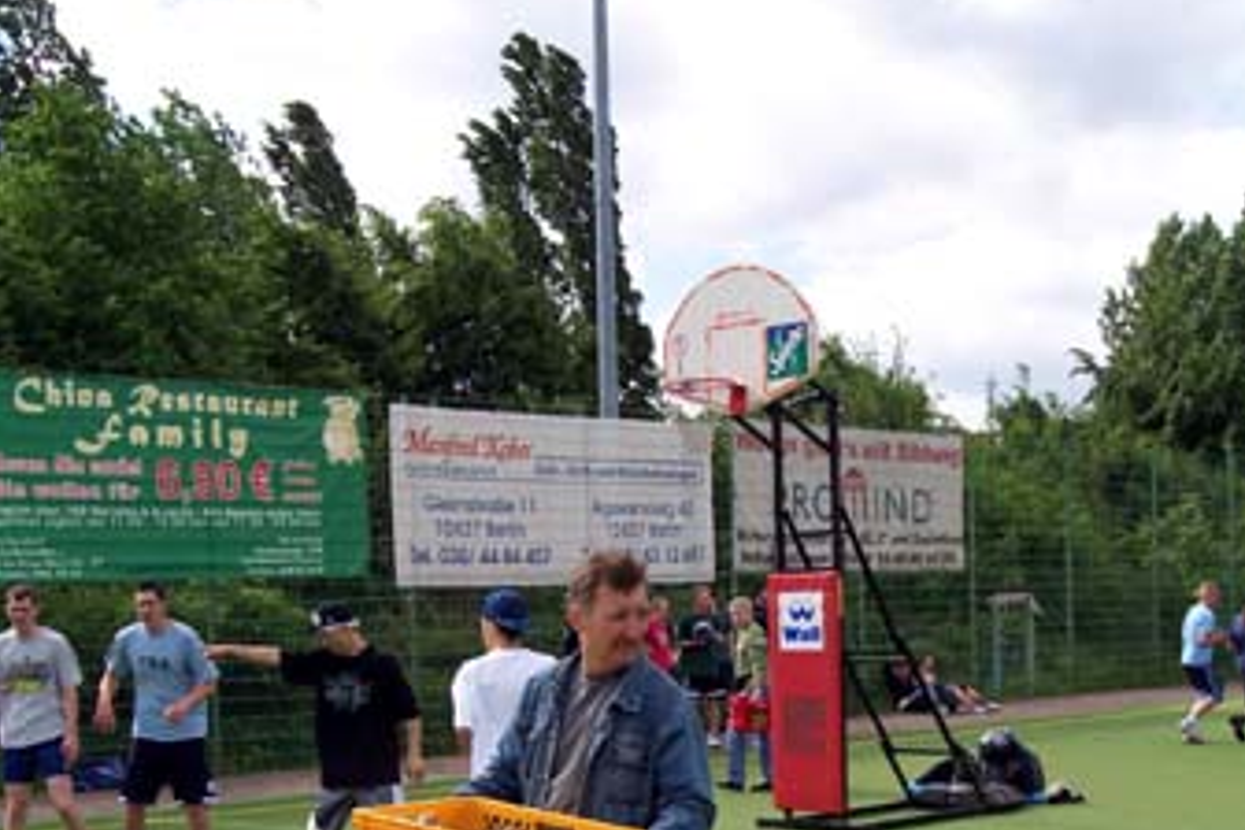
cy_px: 748
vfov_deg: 24.8
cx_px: 622
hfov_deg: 37.5
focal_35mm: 53
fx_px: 1833
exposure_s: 1/700
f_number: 4.8
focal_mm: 8
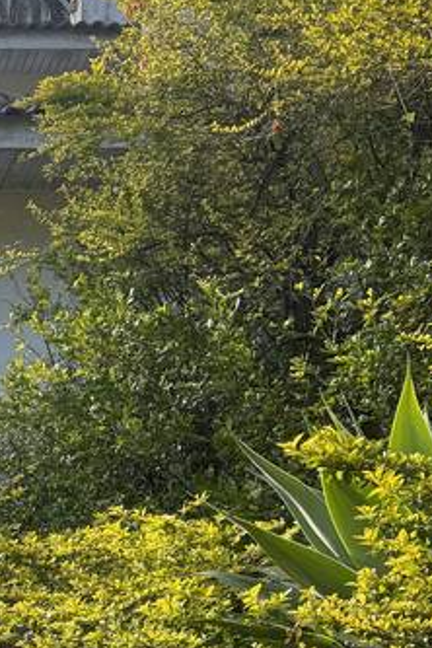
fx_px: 1458
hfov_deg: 15.0
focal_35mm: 81
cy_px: 654
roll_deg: -1.8
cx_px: -309
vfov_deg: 23.9
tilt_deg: -0.1
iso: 100
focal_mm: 6.76
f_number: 1.78
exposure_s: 1/1770
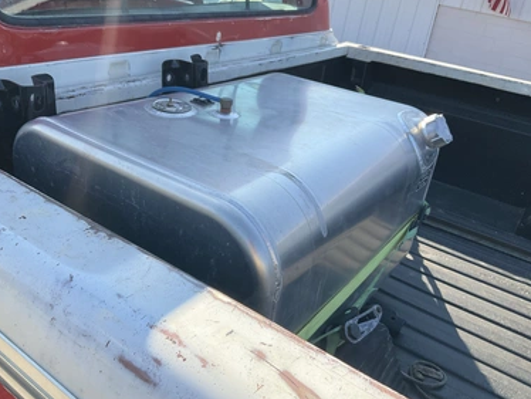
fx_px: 476
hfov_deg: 58.3
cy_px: 197
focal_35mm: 31
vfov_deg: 45.5
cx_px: 266
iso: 25
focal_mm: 3
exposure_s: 1/1015
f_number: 1.8
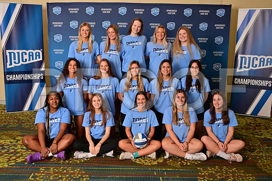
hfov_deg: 51.9
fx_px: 279
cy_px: 90
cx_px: 136
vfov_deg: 35.9
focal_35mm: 37
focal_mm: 37
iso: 400
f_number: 13
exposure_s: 1/125
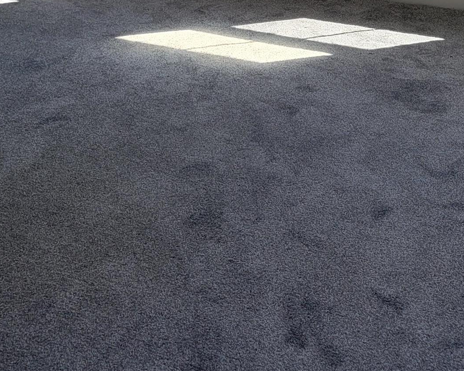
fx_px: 1016
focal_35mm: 74
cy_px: -124
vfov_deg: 19.0
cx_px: 292
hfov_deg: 25.6
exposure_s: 1/229
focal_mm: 5.4
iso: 40
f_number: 1.8
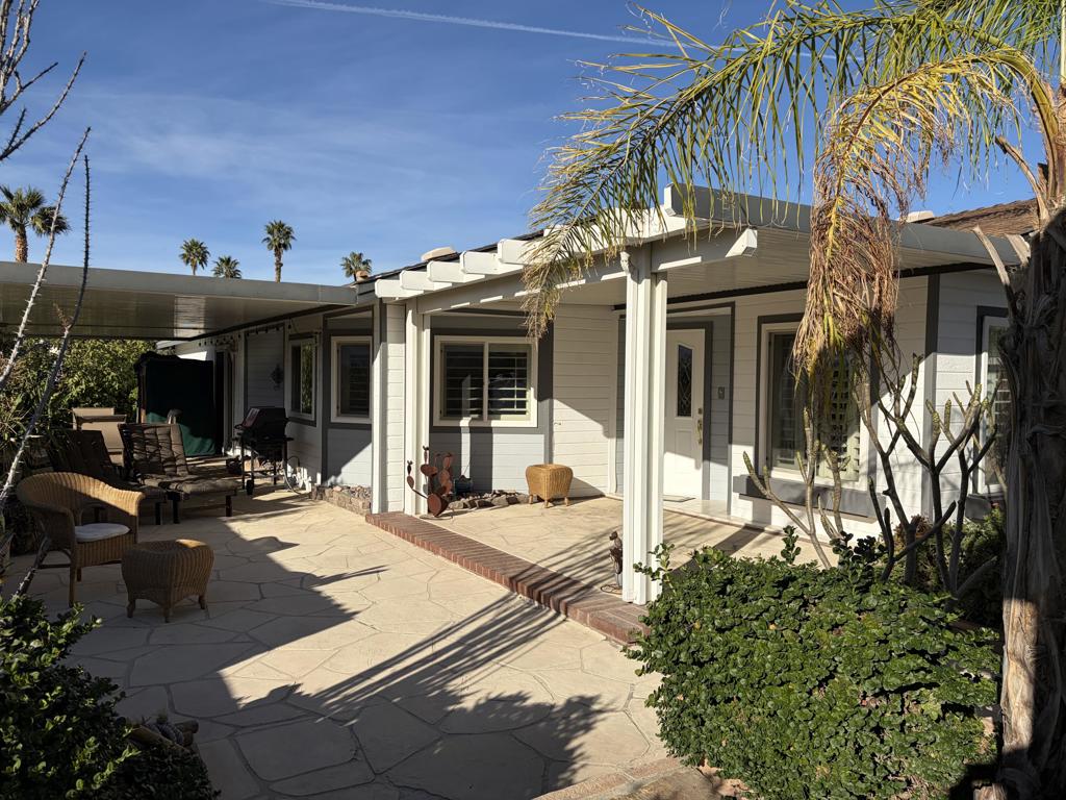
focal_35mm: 26
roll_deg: +0.1
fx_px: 801
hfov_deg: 67.3
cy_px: 400
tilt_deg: -1.1
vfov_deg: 53.1
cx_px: 533
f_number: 1.6
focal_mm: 5.96
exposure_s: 1/6993
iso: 64
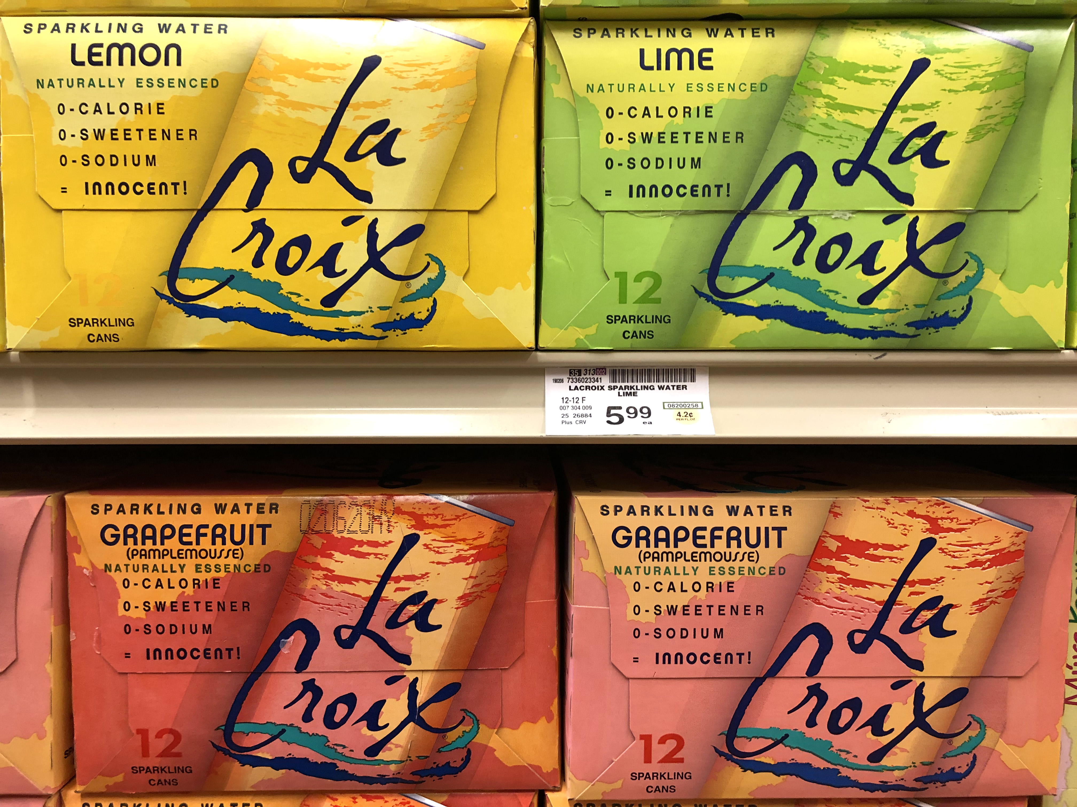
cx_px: 538
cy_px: 404
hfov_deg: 63.4
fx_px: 871
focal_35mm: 28
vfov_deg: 49.7
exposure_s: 1/15
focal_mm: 4
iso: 64
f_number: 1.8
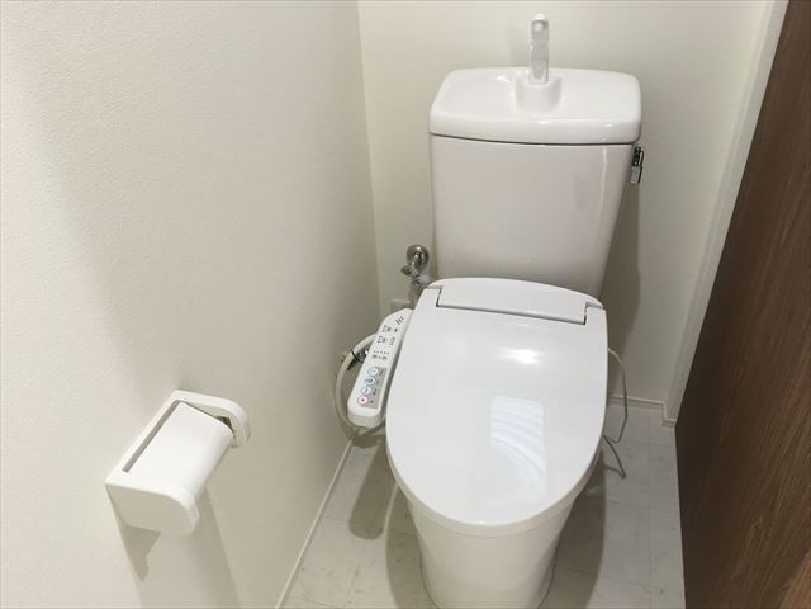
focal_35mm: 29
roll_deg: +3.9
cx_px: 406
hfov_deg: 61.7
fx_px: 679
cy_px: 304
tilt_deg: -35.4
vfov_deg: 48.2
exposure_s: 1/15
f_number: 2.2
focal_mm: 4.15
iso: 40
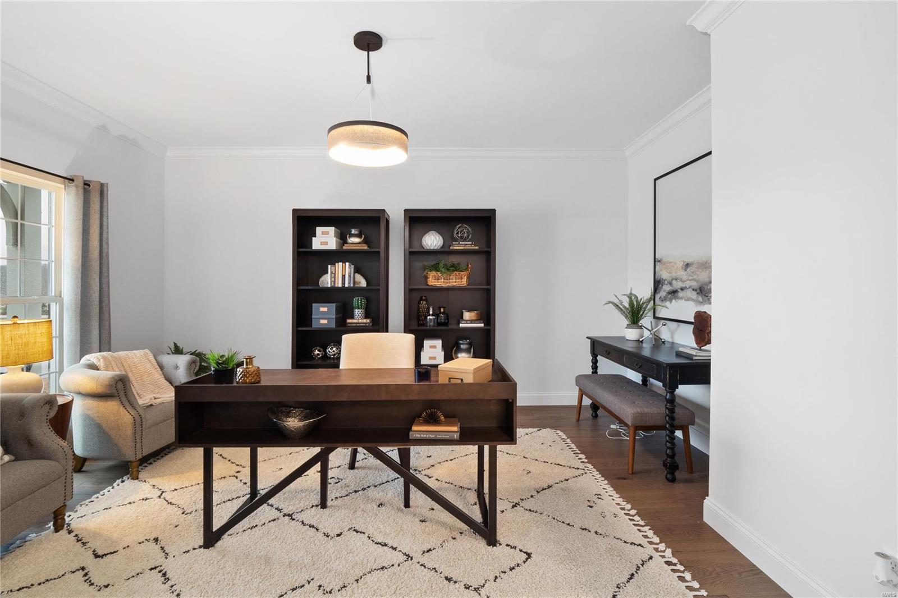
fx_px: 399
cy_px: 299
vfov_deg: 73.7
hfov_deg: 96.7
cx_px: 449
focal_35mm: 16
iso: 400
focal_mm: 8
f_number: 10
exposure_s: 2.5
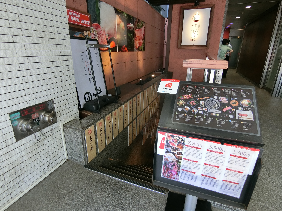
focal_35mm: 19
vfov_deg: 68.7
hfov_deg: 84.7
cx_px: 141
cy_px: 106
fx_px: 155
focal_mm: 4.06
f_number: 2.7
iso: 200
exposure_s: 1/125
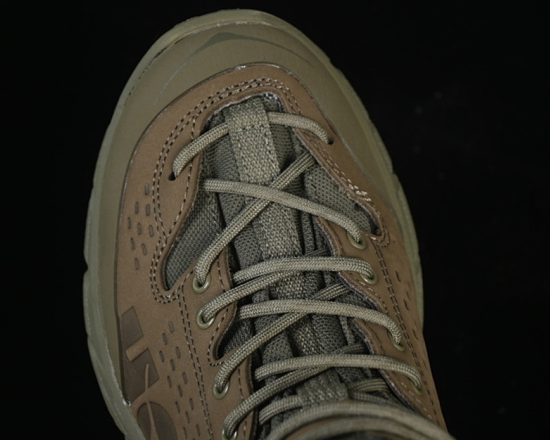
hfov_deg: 22.5
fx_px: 1383
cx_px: 261
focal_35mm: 85
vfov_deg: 18.1
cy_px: 221
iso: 160
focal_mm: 50
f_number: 6.3
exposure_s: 1/50
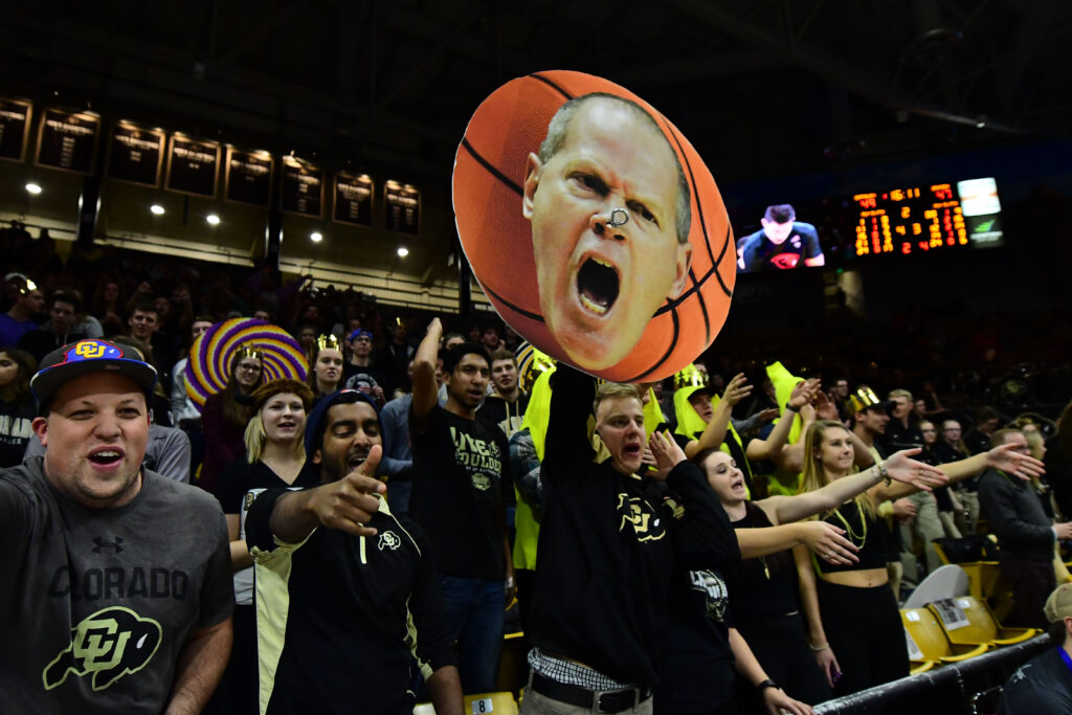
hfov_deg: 81.2
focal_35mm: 21
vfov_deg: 59.5
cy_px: 358
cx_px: 536
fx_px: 625
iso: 3200
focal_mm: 14
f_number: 2.8
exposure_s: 1/1250
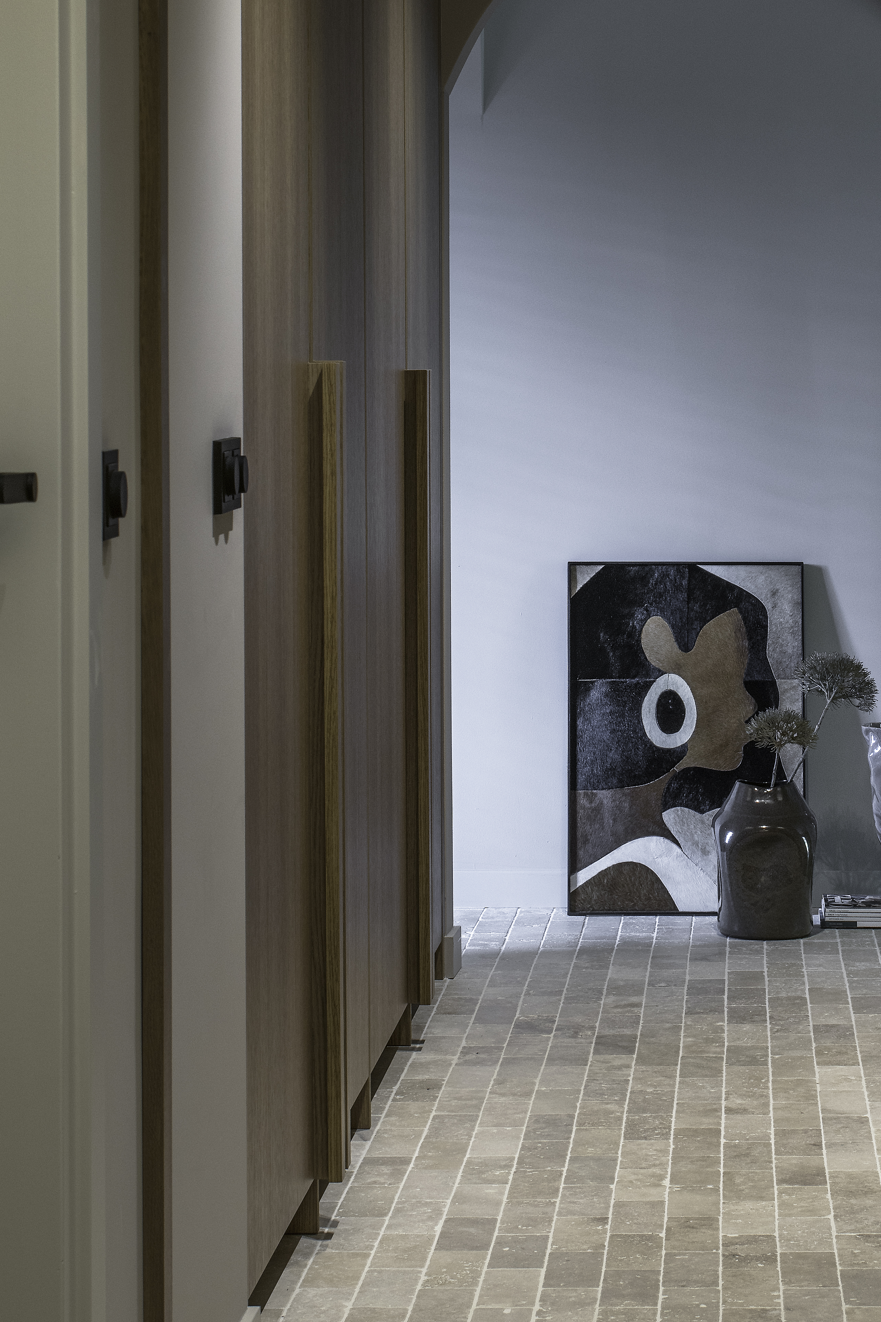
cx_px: 698
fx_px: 3524
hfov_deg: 14.2
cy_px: 518
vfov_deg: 21.2
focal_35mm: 96
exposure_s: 4
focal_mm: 45
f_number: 13
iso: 64
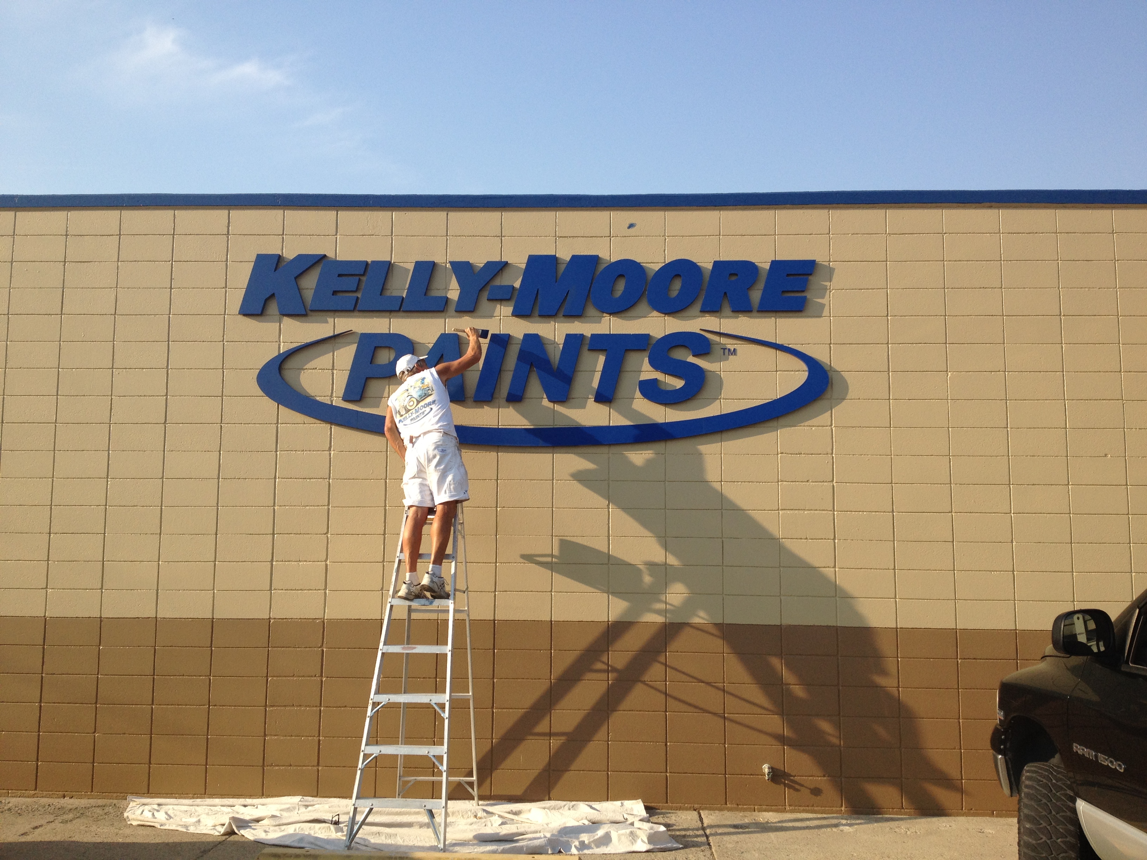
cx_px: 574
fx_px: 1160
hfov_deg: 52.6
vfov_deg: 40.7
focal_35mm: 35
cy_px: 430
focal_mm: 4.28
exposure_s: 1/1242
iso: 64
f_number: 2.4
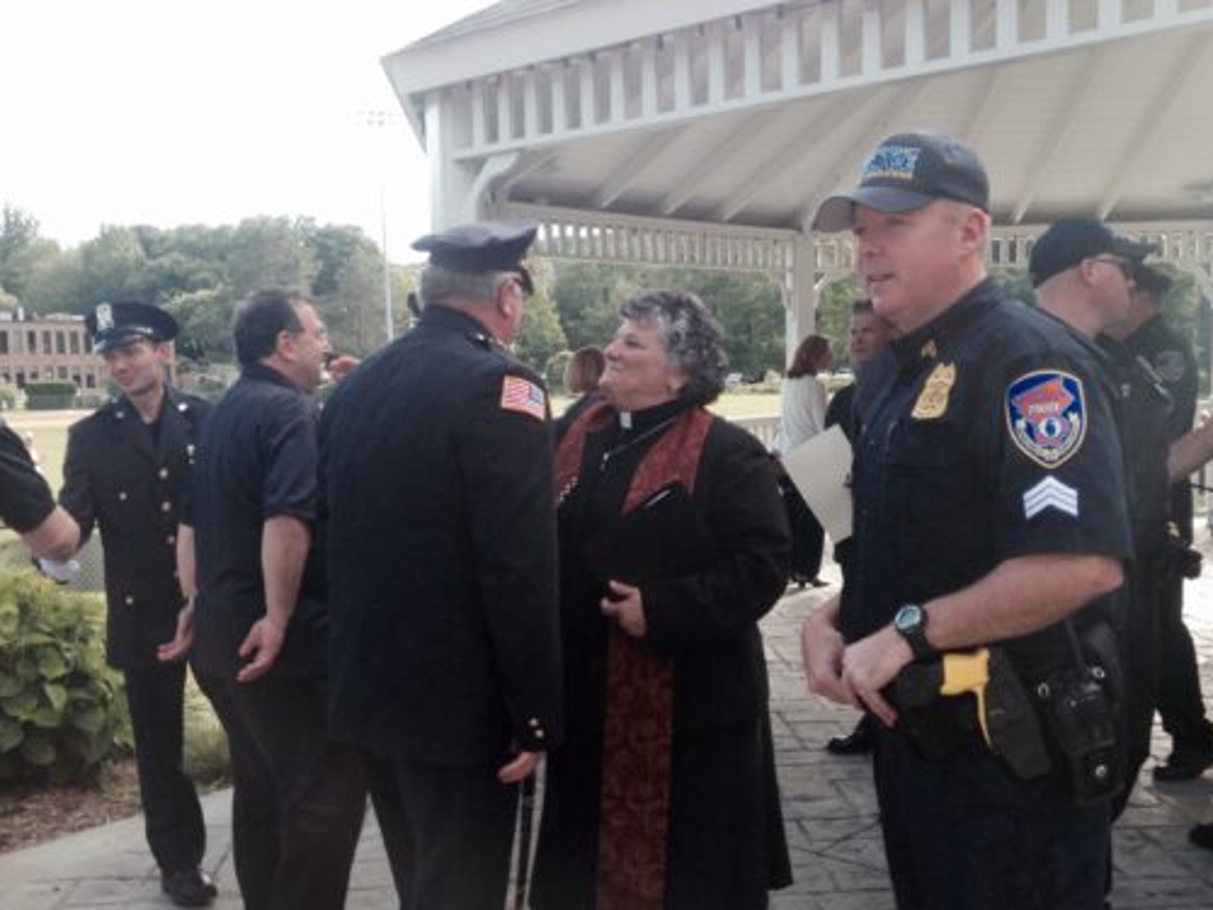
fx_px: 1472
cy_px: 524
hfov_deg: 44.8
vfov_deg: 34.3
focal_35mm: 42
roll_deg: +1.2
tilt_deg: -8.7
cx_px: 590
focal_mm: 4.28
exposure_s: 1/252
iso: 50
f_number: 2.4
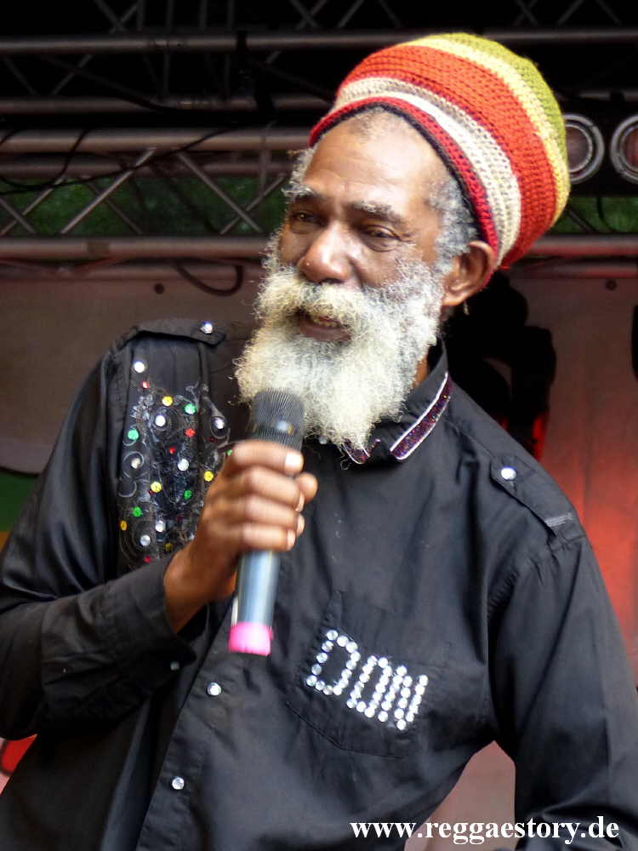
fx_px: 2752
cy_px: 426
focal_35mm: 112
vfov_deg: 17.6
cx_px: 319
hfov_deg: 13.2
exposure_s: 1/60
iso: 250
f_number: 2.8
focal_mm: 20.1
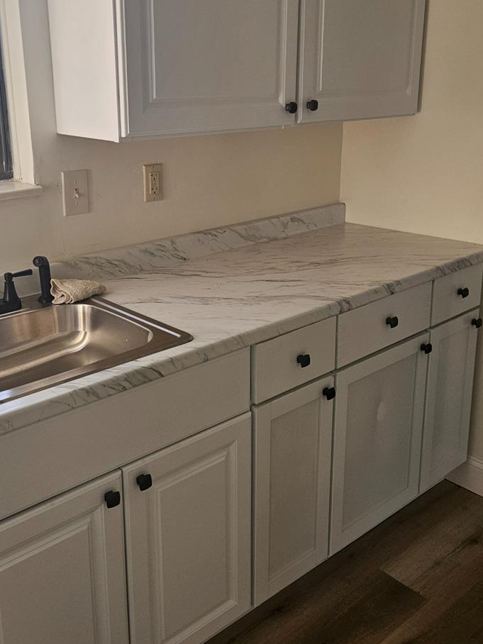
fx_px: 707
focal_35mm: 38
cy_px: 277
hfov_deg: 37.7
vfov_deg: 48.8
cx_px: 223
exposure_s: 1/359
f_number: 1.8
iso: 160
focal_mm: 5.4
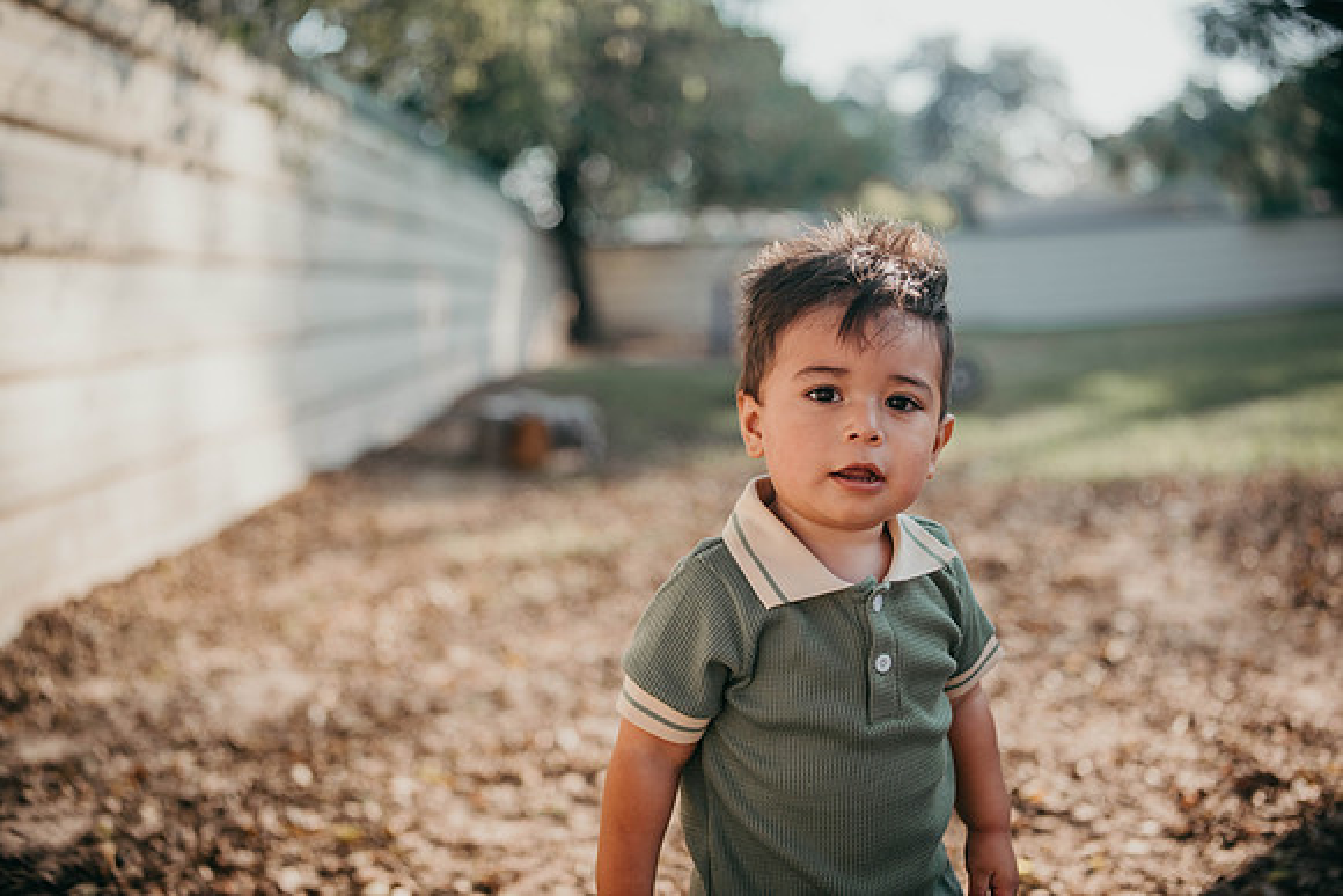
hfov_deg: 54.4
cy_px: 448
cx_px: 672
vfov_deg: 37.9
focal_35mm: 35
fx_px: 1306
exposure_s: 1/1600
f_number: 1.6
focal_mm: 35
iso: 64
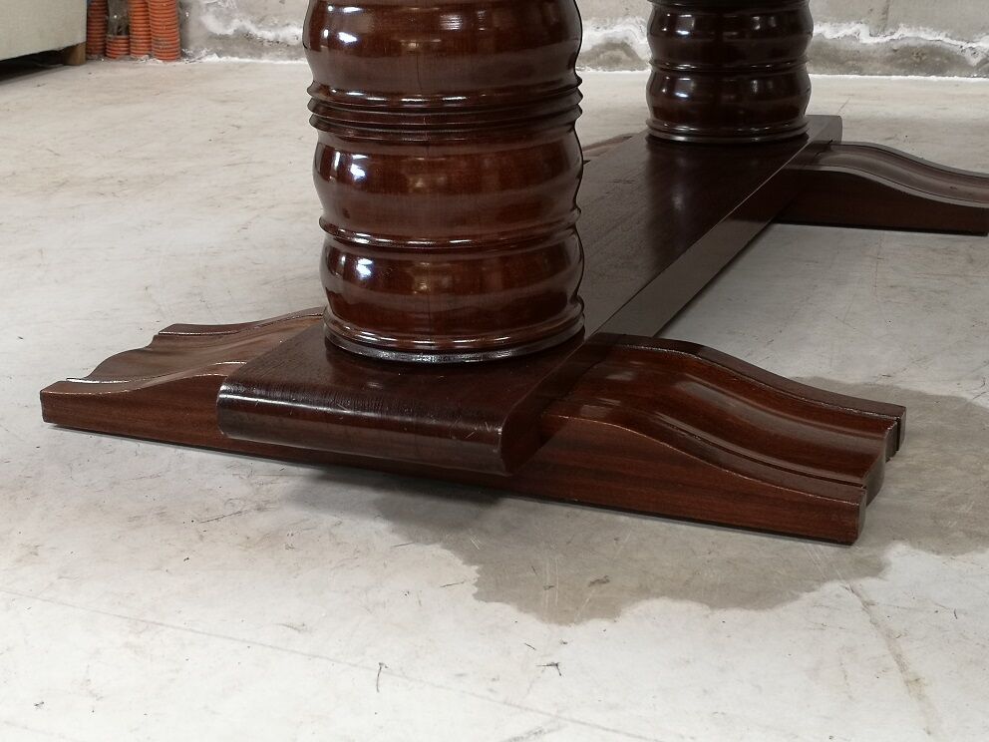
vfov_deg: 28.6
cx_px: 494
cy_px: 371
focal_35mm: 51
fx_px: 1457
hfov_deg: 37.5
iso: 100
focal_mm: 3.95
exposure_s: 1/50
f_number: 1.8
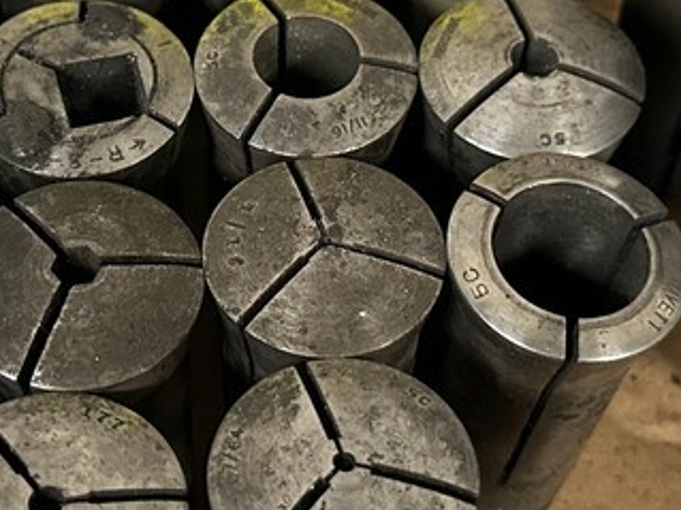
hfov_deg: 25.3
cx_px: 297
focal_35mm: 77
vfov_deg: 19.1
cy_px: 177
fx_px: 1514
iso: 640
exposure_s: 1/60
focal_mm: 6.86
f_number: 1.78
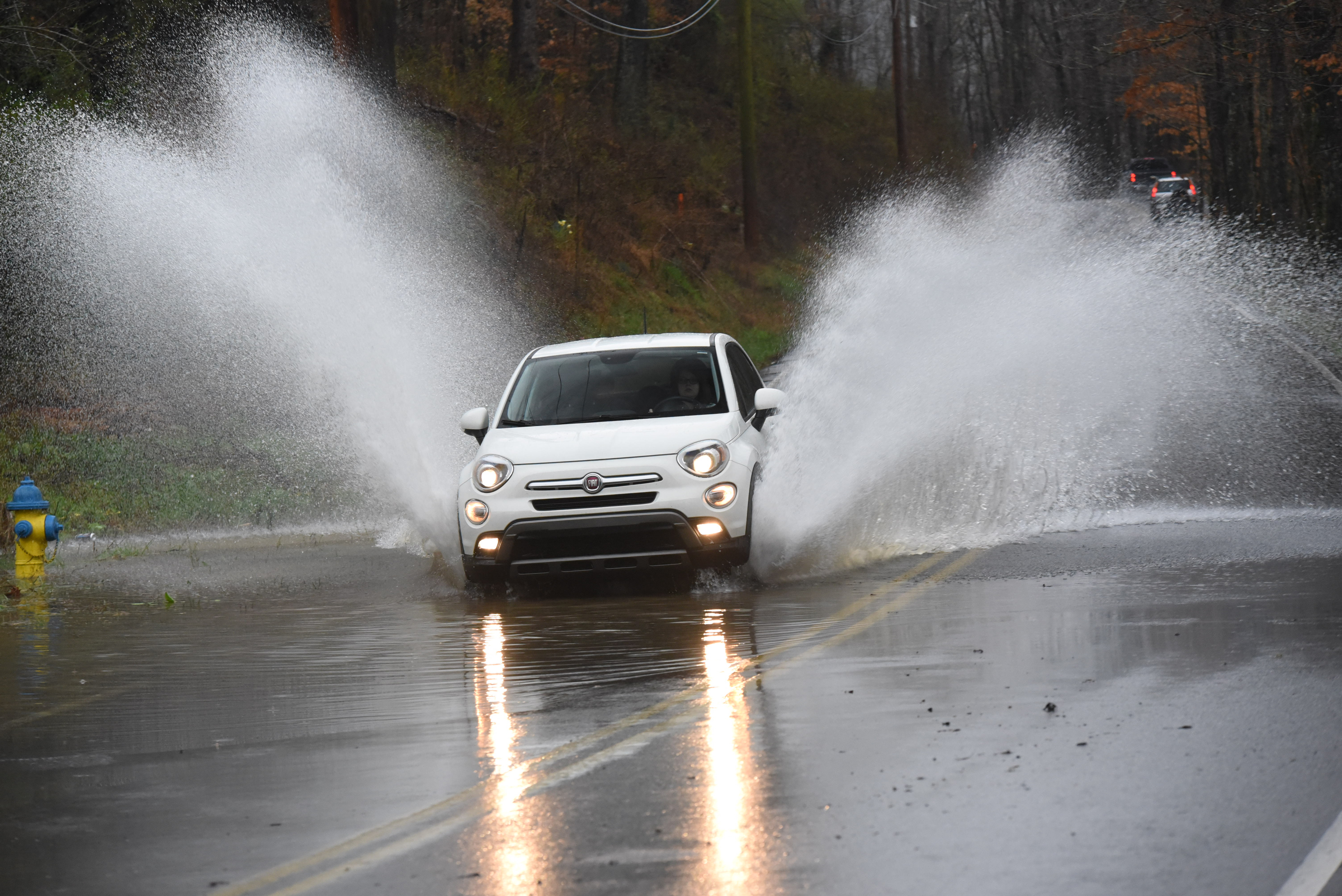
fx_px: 5966
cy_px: 448
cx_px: 671
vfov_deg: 8.6
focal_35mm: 160
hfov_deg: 12.8
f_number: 5
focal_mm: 160
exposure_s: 1/320
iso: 3200
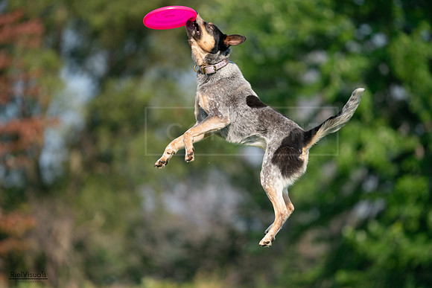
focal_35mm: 411
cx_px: 216
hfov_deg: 5.0
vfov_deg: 3.3
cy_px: 144
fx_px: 4933
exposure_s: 1/4000
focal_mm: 411
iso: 1250
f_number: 6.3
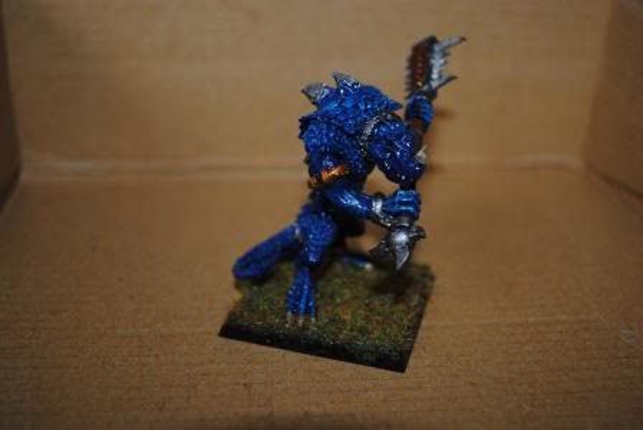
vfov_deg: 28.2
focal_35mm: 48
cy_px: 215
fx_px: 858
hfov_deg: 41.1
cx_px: 322
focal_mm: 32
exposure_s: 1/60
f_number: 4.8
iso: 160
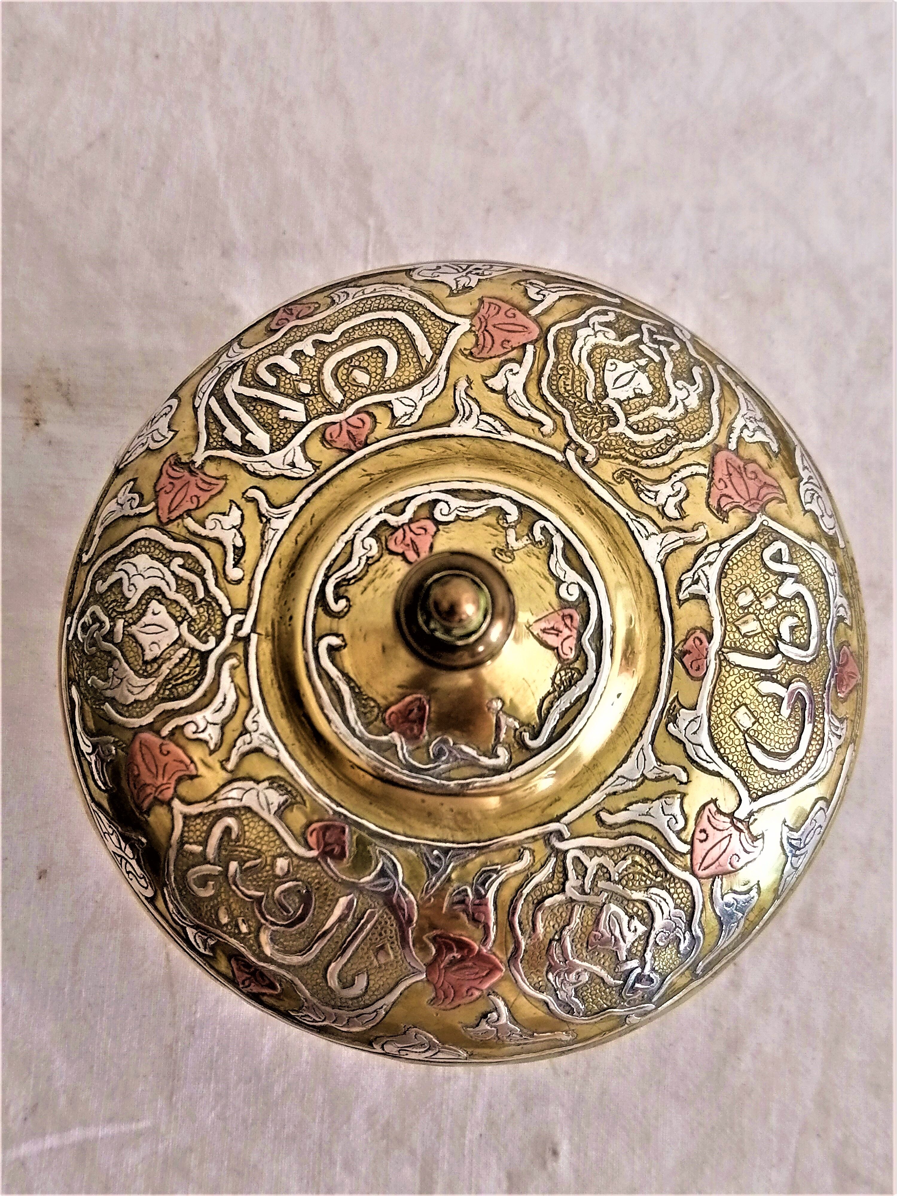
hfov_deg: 32.2
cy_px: 598
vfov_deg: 42.1
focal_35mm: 45
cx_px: 448
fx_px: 1555
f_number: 1.8
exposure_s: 1/50
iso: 64
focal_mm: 5.4
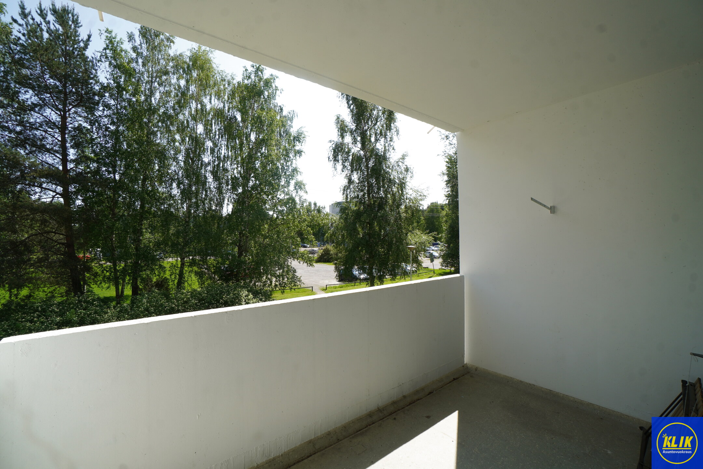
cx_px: 352
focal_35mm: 15
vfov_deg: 77.3
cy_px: 234
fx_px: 293
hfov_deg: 100.4
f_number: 13
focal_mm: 10
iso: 100
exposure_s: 1/60
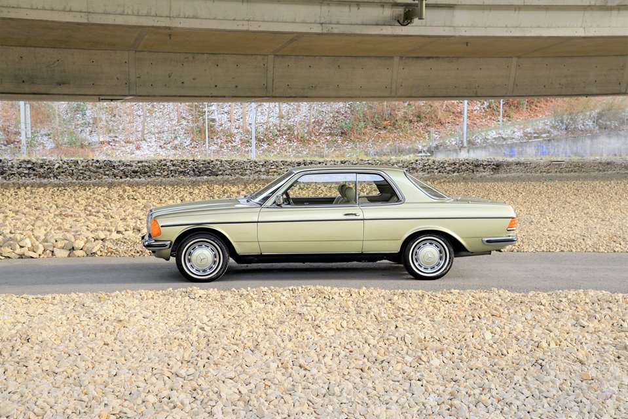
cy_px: 210
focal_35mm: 50
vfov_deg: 27.0
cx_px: 314
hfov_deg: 39.6
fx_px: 872
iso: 200
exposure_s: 1/100
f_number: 7.1
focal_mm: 50
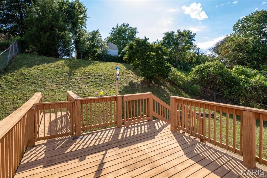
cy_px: 89
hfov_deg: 90.0
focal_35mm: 18
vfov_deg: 67.3
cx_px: 134
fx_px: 133
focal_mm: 9
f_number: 8
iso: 400
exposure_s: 1/500
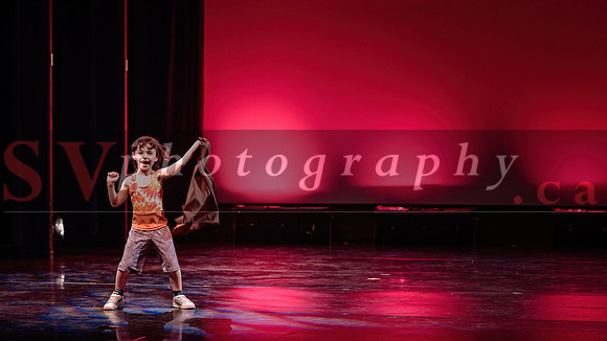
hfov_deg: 17.3
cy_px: 128
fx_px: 1995
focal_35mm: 124
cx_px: 297
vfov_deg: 9.8
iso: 1600
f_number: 2.8
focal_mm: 102
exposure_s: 1/160
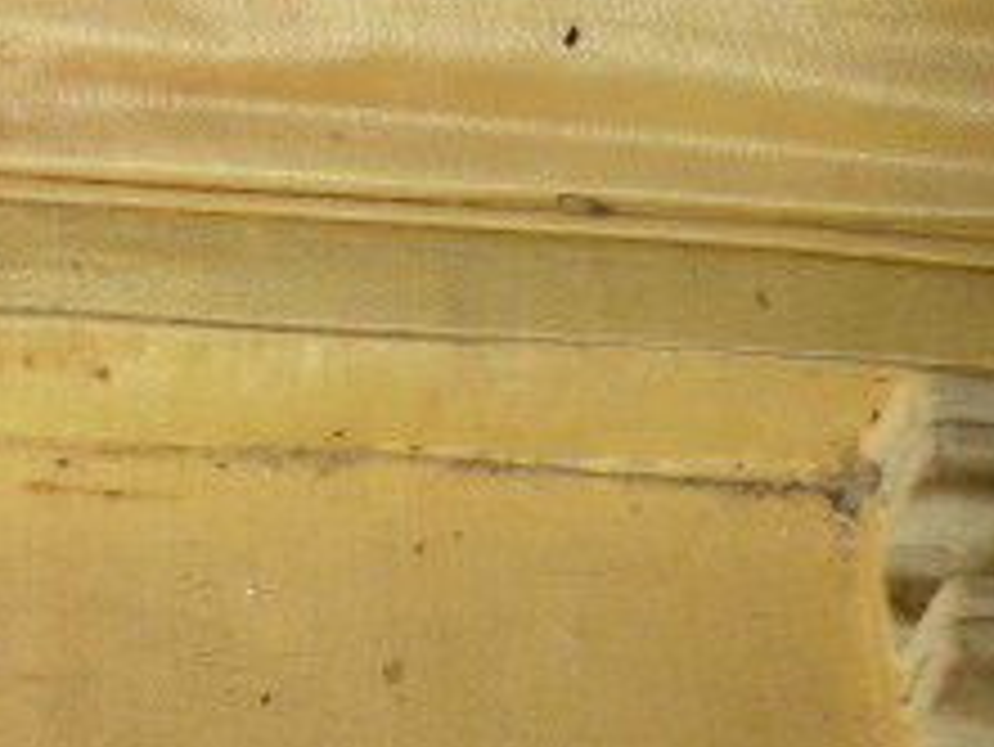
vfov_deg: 16.8
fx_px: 2327
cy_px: 1071
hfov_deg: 23.5
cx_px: 103
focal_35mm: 81
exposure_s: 1/13
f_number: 2.8
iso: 200
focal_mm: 4.6
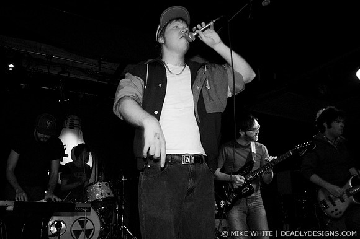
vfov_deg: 43.6
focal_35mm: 30
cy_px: 120
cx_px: 180
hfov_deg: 62.0
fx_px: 300
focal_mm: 20
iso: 800
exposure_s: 1/60
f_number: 3.2
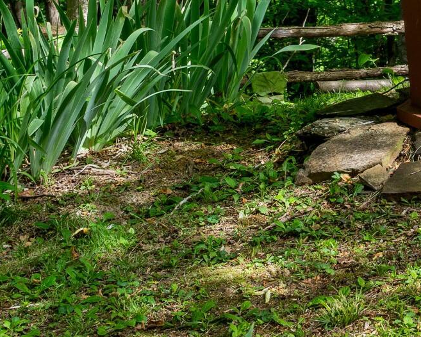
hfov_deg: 12.3
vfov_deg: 10.0
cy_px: -149
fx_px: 1870
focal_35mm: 150
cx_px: 620
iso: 100
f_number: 10
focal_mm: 35
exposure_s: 1/5
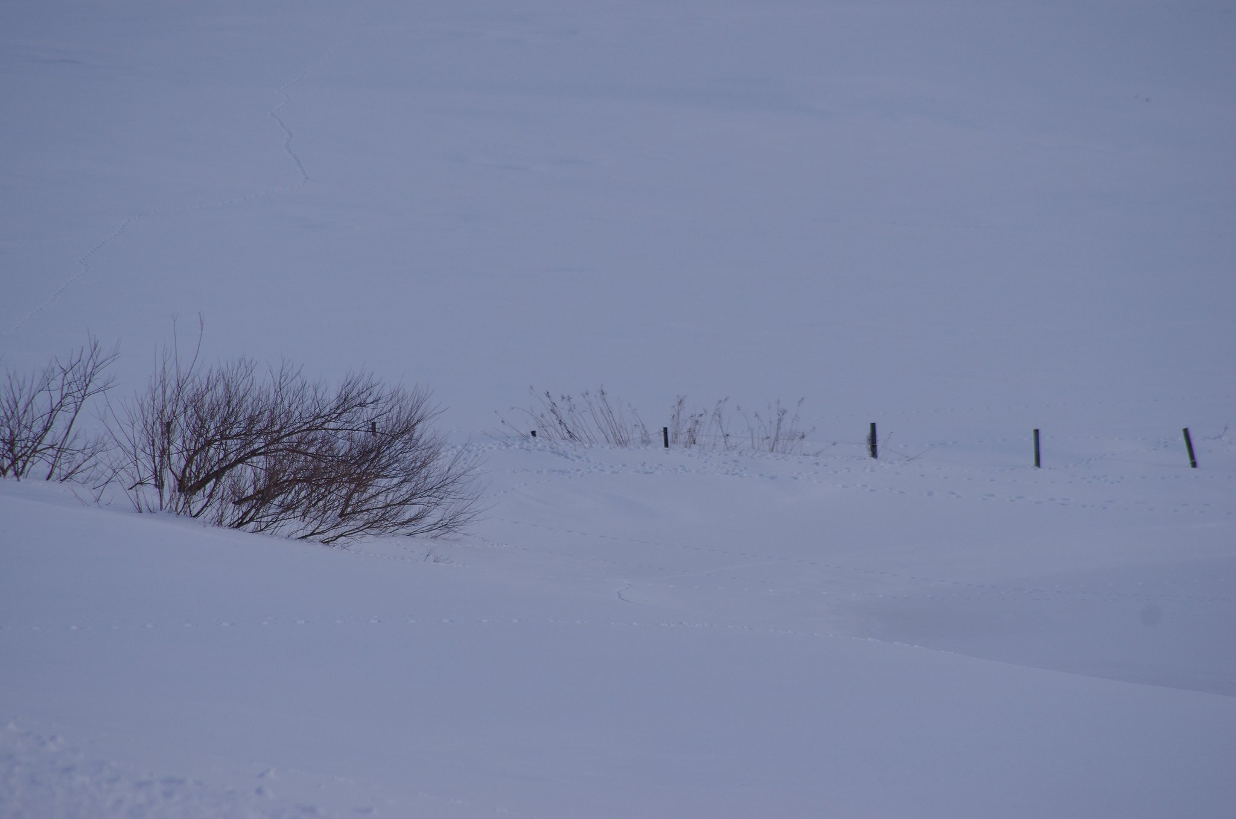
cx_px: 618
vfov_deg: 3.0
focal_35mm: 450
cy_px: 410
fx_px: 15416
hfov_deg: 4.6
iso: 200
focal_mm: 300
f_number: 7.1
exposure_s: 1/400
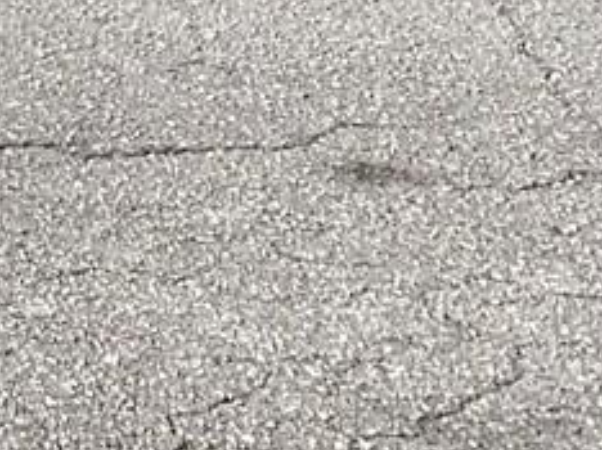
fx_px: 3092
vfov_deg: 7.6
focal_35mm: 178
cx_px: -929
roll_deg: -0.4
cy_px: -705
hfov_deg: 9.6
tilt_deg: -5.3
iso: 50
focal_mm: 5.7
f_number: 1.5
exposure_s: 1/4444
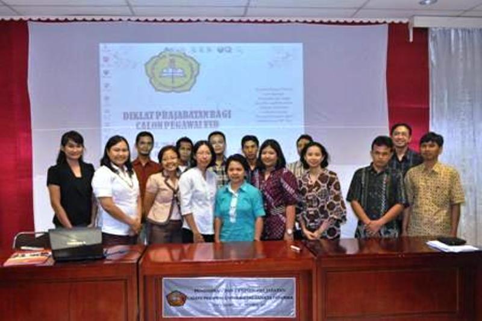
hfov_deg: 57.3
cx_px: 241
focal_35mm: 33
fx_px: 441
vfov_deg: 39.9
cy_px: 160
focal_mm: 22
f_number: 7.1
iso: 1600
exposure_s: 1/60
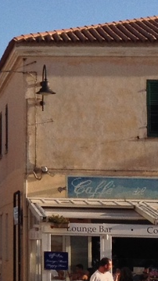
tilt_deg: +4.9
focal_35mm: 170
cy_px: 96
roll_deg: -0.9
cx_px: -210
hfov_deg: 6.8
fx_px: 1266
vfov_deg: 12.6
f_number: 2.4
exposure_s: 1/1623
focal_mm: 4.28
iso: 50
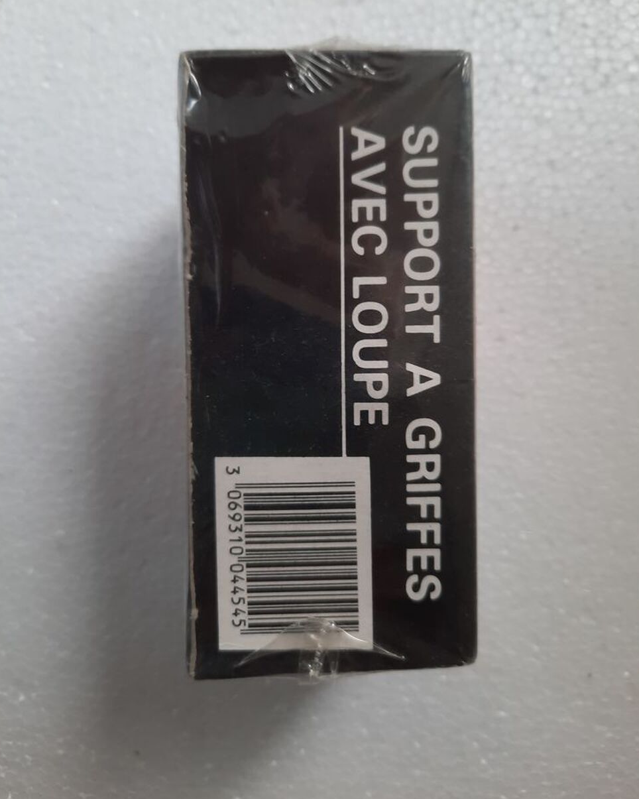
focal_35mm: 27
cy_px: 362
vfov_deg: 63.9
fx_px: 638
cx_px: 321
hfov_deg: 53.2
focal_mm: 4.6
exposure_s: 1/50
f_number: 2
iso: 80
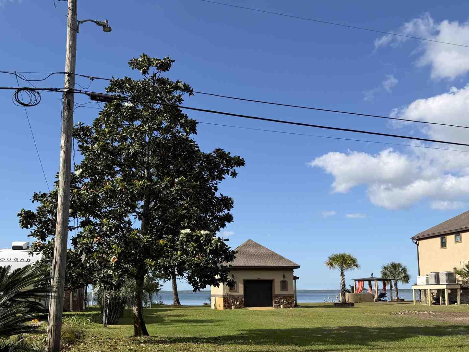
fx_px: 461
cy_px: 244
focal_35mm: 34
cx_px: 239
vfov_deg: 41.1
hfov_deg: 54.0
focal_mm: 6.76
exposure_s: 1/4673
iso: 80
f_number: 1.78
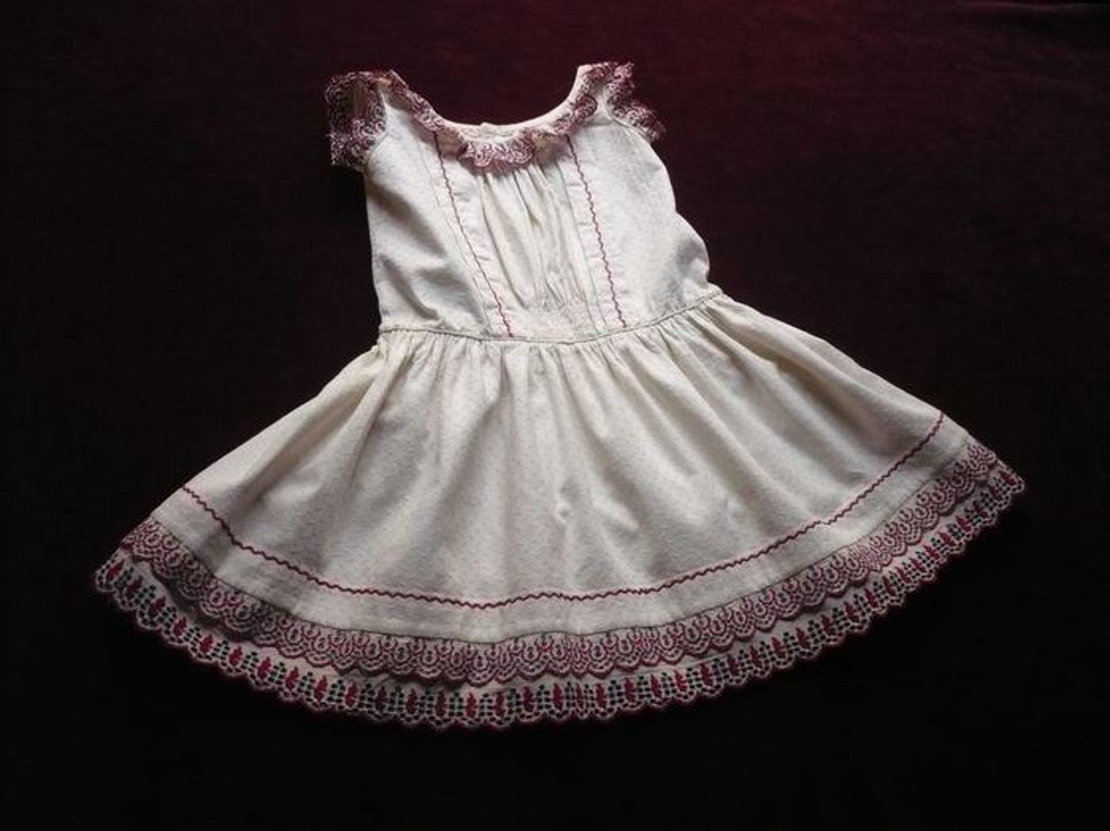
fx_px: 1122
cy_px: 416
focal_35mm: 35
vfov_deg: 40.7
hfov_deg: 52.7
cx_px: 555
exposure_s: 1/160
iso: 400
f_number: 2.8
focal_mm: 5.8
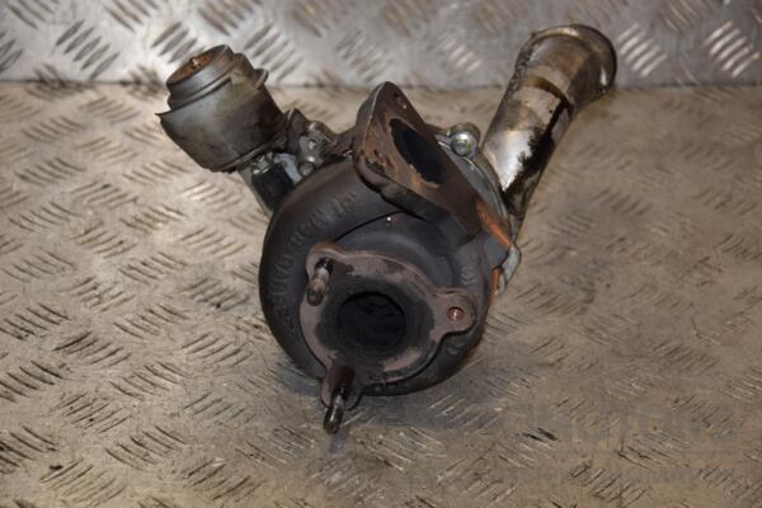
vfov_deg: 13.0
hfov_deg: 19.5
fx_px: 2222
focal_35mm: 105
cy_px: 254
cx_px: 381
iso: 100
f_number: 5.3
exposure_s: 1/60
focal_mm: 70
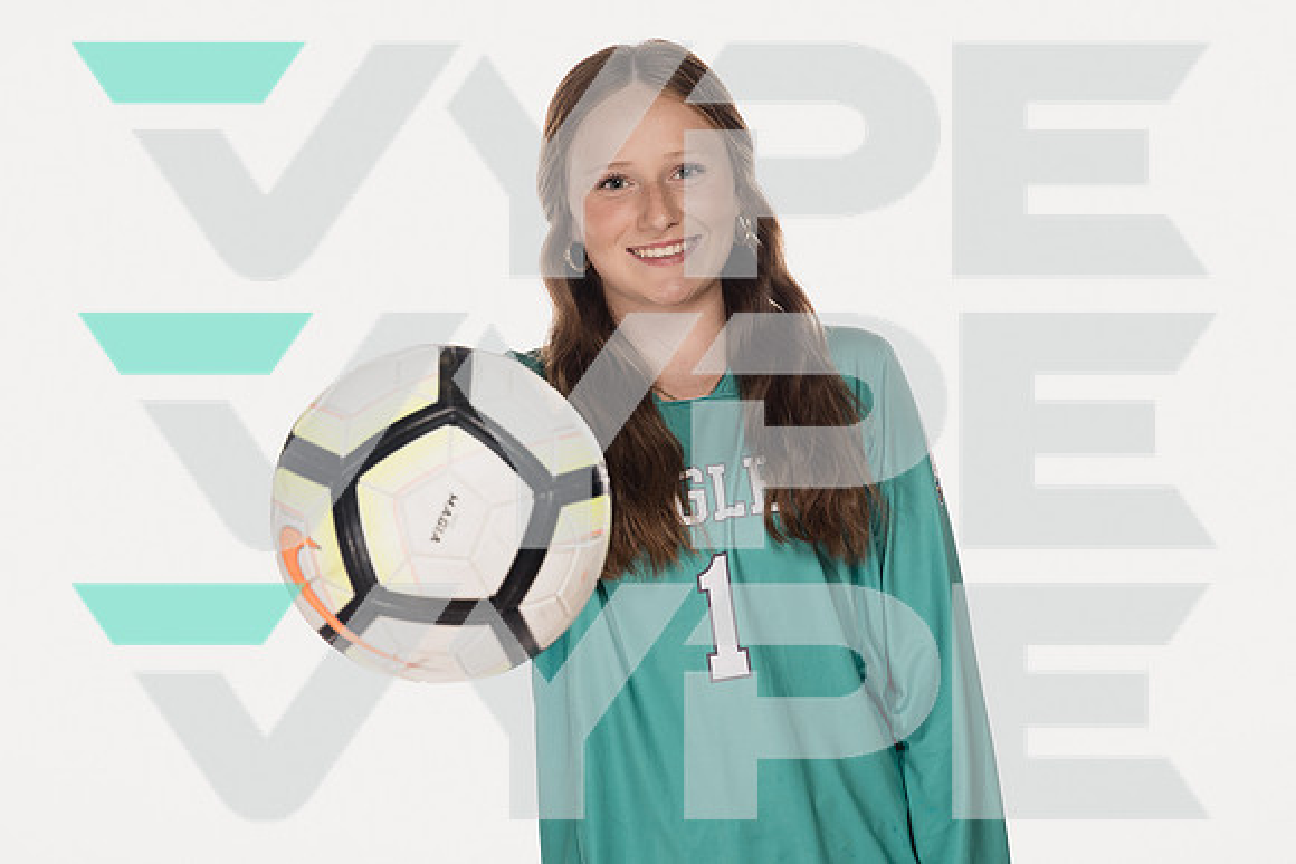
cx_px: 662
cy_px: 405
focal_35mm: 82
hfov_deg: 24.8
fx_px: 2943
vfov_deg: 16.7
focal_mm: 70
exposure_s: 1/250
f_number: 5.6
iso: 400
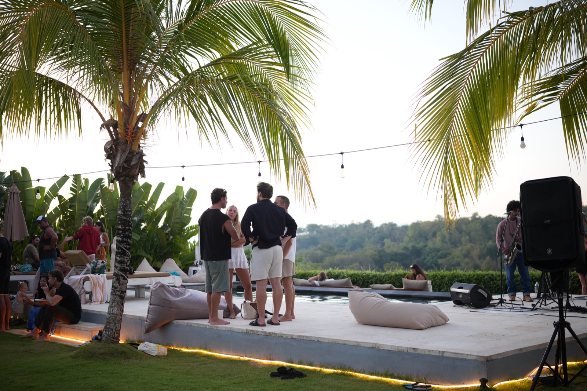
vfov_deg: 33.0
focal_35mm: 40
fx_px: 660
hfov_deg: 47.9
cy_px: 196
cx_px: 294
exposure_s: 1/125
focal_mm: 27
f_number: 1.2
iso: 320
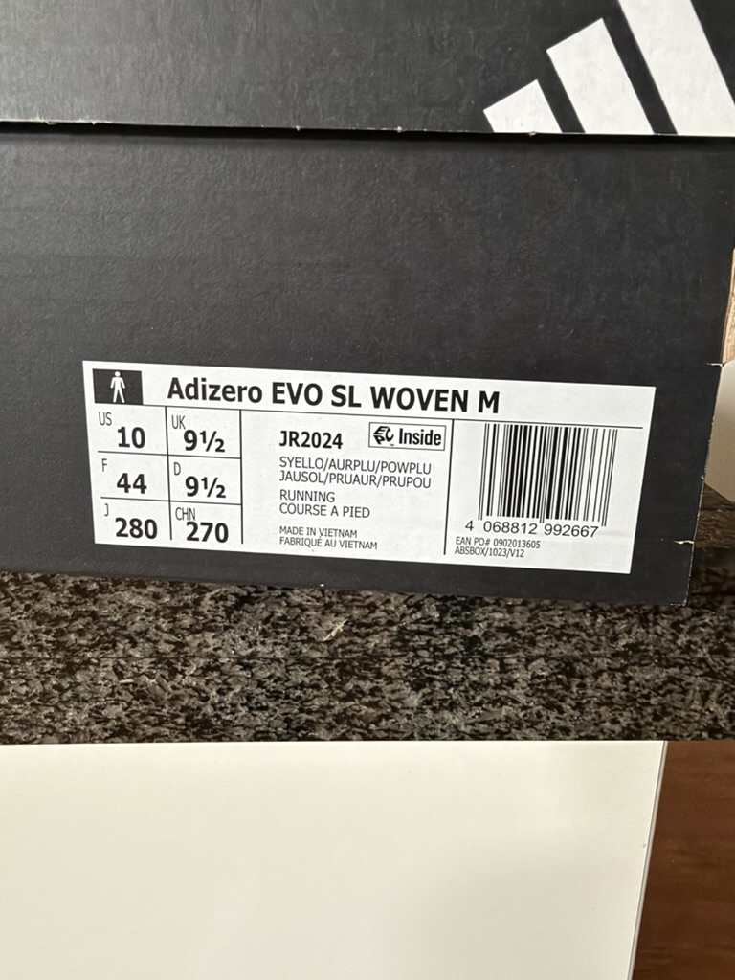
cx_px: 368
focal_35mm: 25
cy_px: 490
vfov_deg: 69.4
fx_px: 708
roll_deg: -2.3
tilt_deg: -14.6
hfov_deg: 54.9
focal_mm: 2.22
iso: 500
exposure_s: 1/59
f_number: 2.2
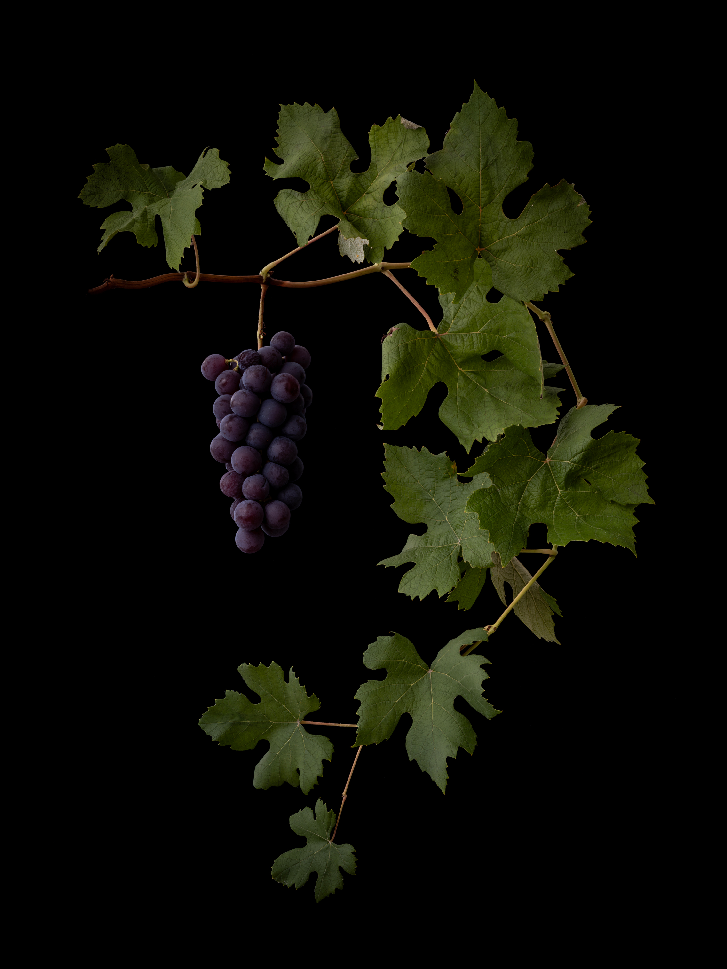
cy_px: 484
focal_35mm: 95
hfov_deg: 15.6
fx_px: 2660
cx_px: 364
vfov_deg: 20.7
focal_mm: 120
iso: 320
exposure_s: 1/160
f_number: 32
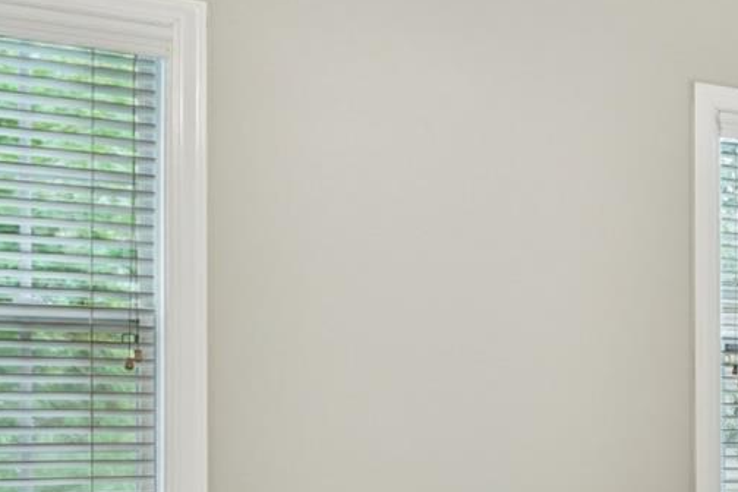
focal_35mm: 68
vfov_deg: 19.7
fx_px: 1391
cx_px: 1236
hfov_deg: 21.9
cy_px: 430
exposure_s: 1
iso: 100
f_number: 13
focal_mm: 16.7
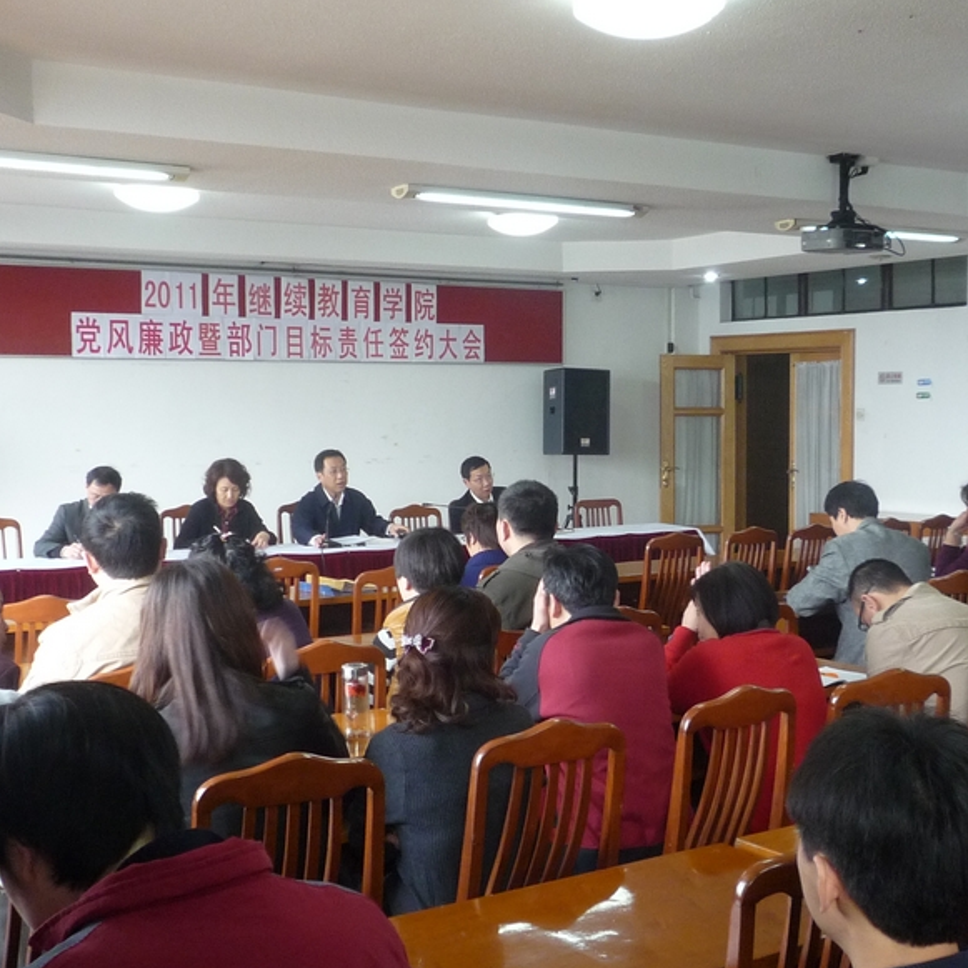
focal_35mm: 45
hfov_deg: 37.5
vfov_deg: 37.5
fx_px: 1424
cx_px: 565
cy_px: 496
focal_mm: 4.5
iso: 200
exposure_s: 1/30
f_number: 2.8
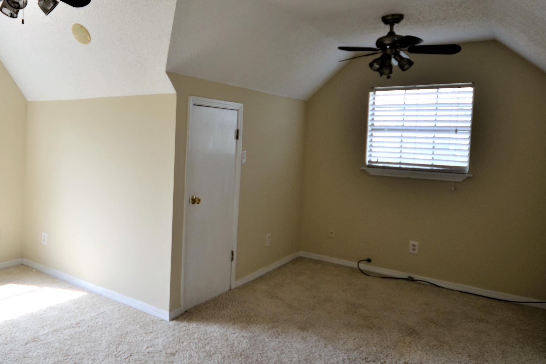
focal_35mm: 28
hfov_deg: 61.6
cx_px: 146
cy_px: 152
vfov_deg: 45.6
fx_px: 431
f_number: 5.6
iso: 100
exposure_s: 1/60
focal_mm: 11.5
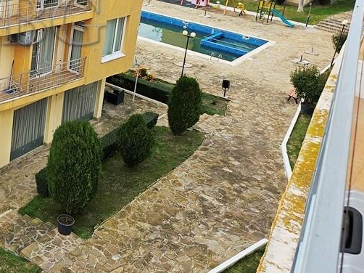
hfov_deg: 35.1
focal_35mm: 49
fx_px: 515
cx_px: -3
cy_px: 27
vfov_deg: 28.5
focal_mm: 5
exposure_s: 1/2953
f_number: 1.8
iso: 50
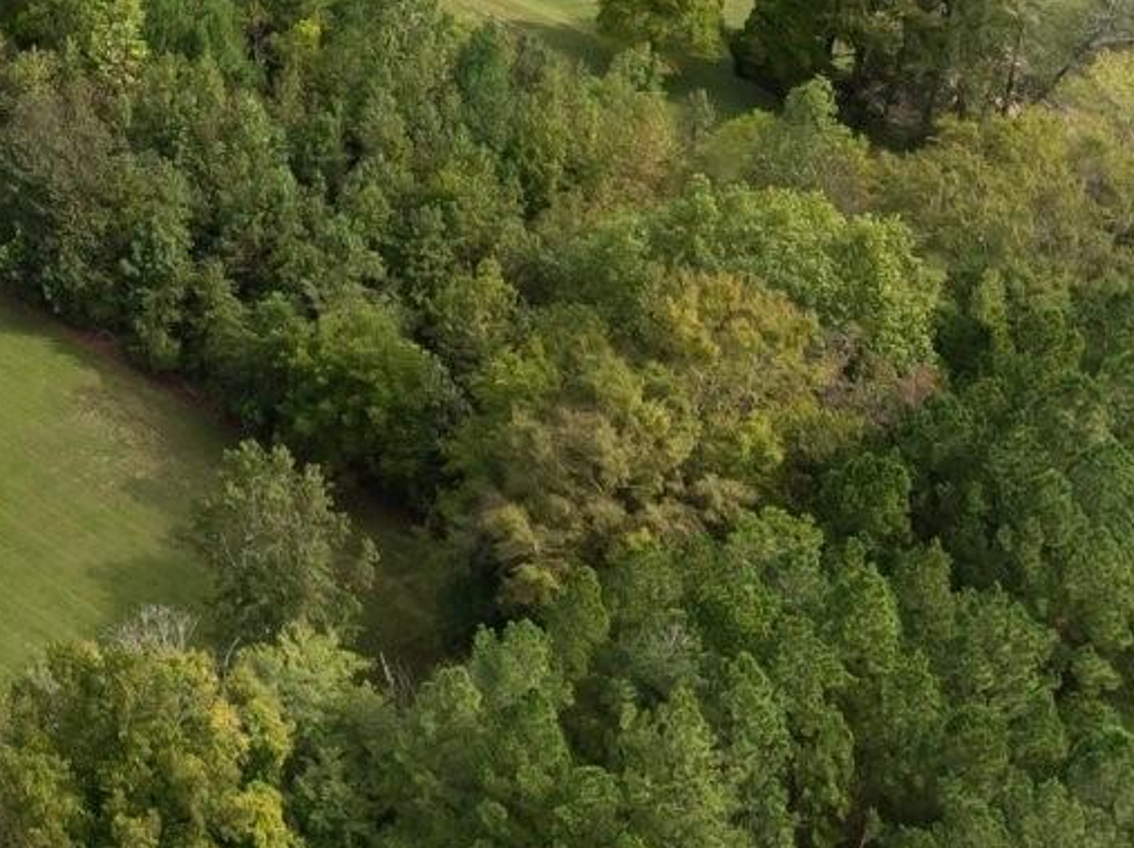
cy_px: -258
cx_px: -441
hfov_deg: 18.5
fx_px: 3174
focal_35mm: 97
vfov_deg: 14.6
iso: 130
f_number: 2.8
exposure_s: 1/200
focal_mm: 12.29
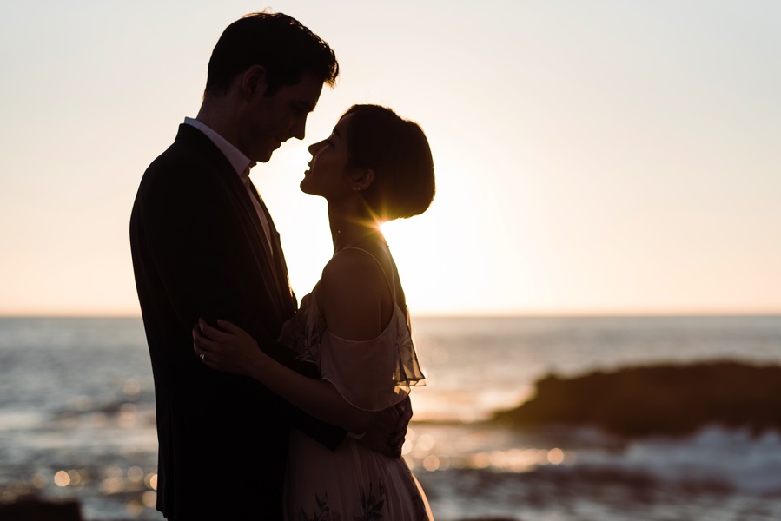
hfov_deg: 23.9
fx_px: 1845
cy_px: 260
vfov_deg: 16.1
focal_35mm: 85
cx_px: 390
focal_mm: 85
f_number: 3.2
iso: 200
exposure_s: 1/3200
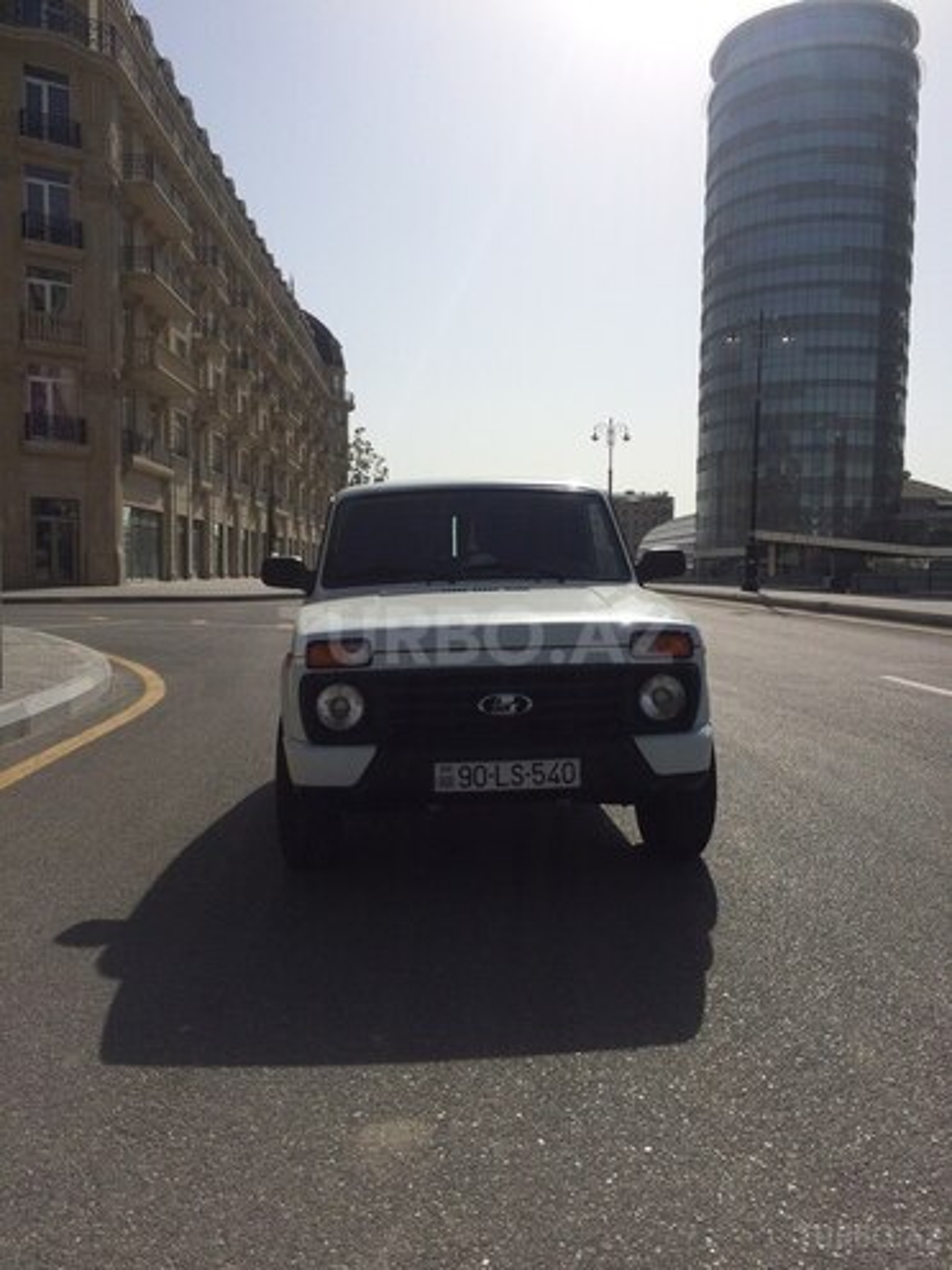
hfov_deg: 48.2
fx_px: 1063
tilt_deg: -4.7
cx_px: 476
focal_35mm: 29
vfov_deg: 61.7
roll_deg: +0.2
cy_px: 635
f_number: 2.2
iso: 32
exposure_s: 1/6849
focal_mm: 4.15
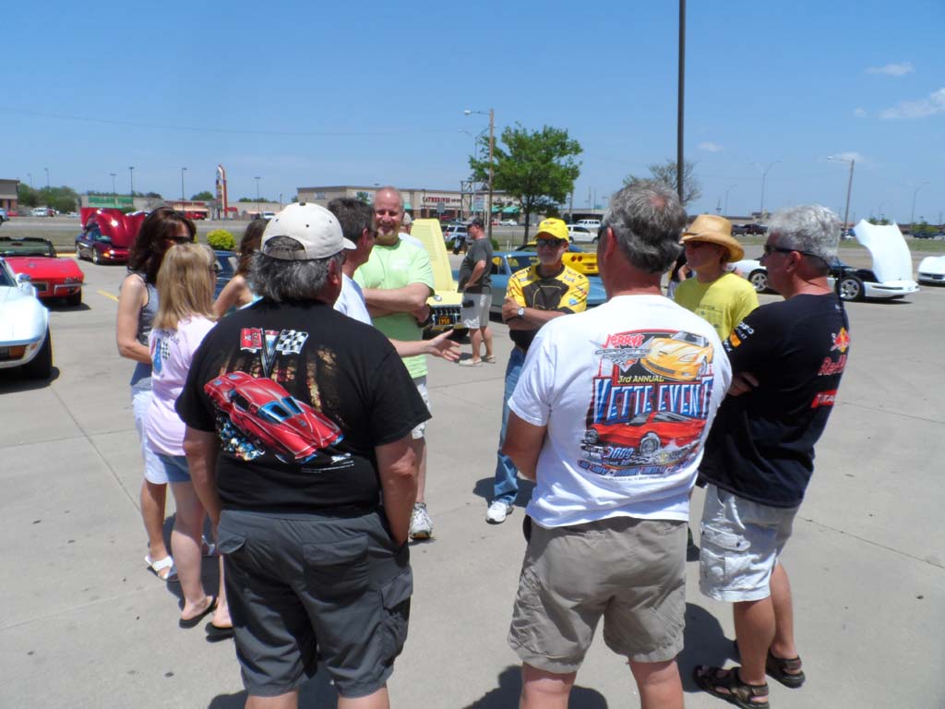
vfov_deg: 56.8
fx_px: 655
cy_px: 354
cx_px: 472
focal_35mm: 24
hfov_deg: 71.6
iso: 80
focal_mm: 4
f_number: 4.5
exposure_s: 1/750
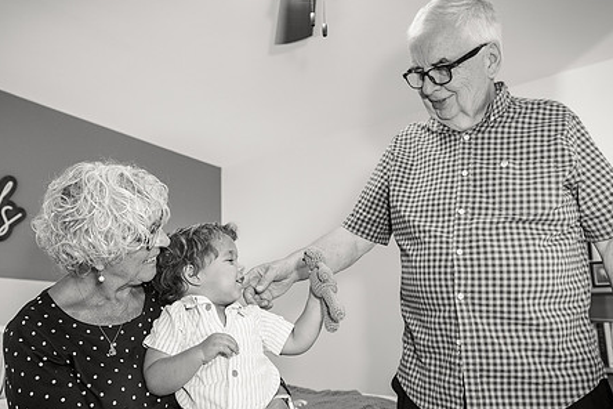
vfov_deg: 41.1
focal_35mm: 32
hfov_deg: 58.5
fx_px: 545
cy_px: 225
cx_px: 265
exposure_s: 1/200
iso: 500
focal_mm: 24
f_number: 3.5
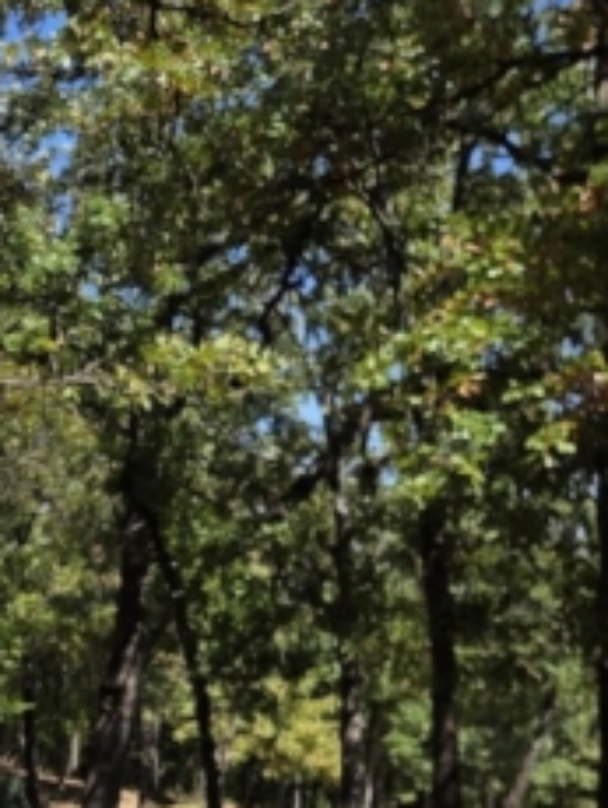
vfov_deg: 28.7
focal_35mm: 64
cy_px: 769
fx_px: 1496
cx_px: -341
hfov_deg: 19.5
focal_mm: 5.4
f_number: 1.8
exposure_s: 1/2715
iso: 80
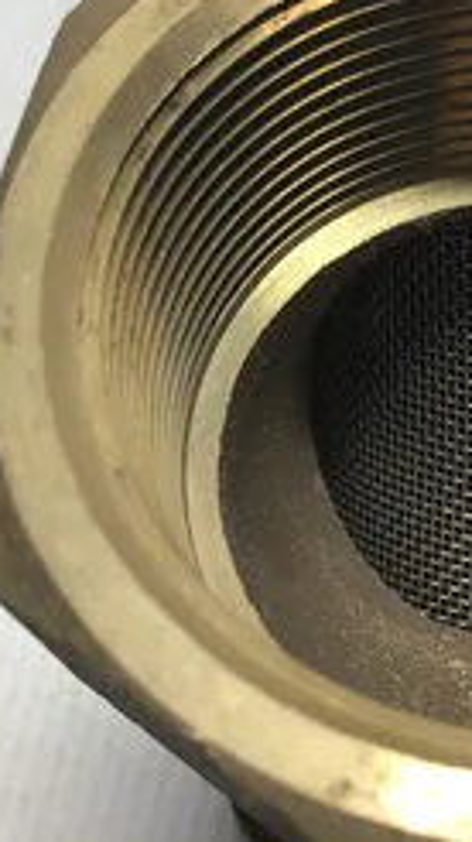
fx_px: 1226
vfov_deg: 37.7
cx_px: 482
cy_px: 335
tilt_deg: -62.7
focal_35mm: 55
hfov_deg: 21.0
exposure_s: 1/120
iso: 40
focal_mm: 3.3
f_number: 2.4
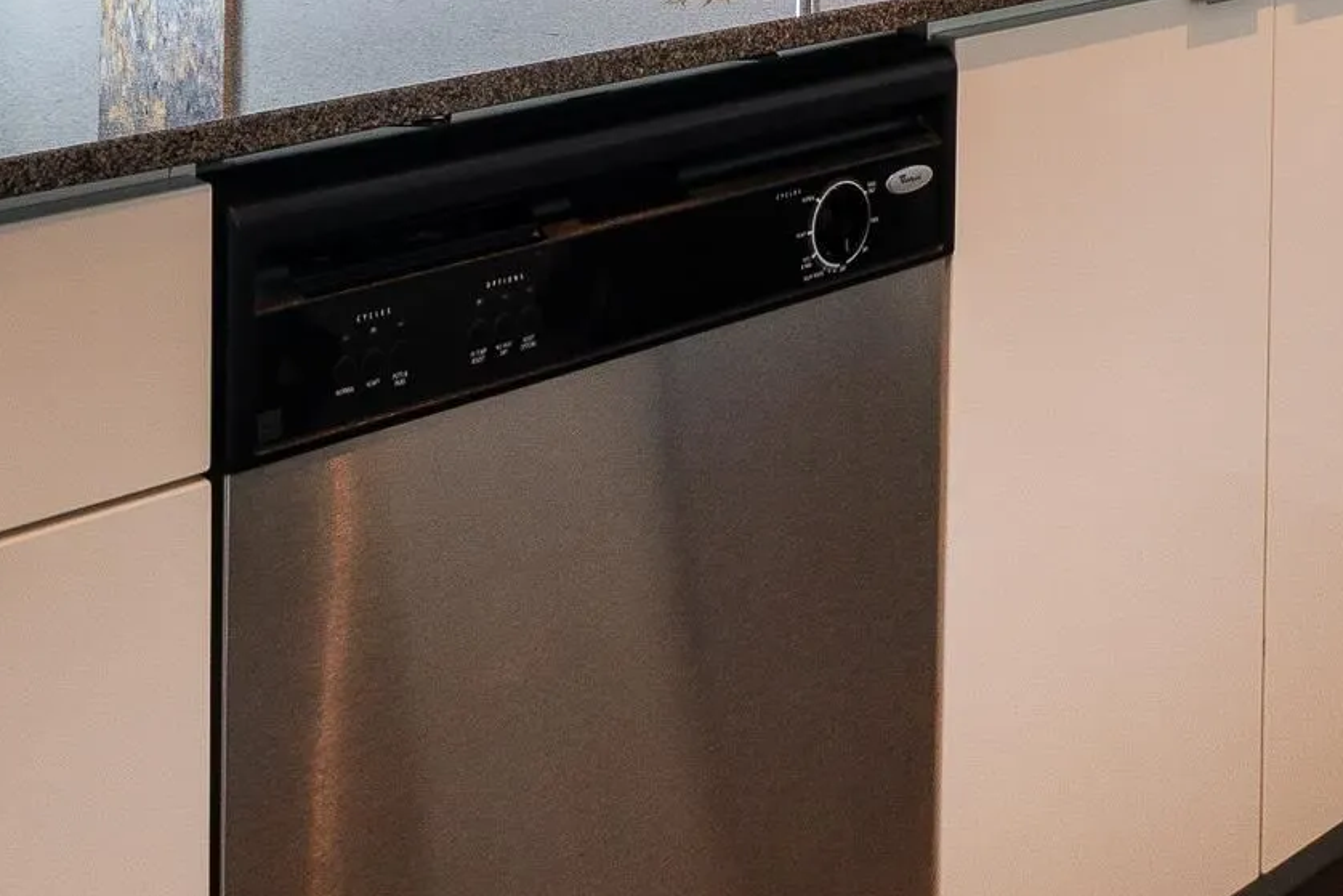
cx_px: 481
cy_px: -476
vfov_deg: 20.7
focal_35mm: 55
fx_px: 2052
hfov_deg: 36.0
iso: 200
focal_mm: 10
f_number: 8
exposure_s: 1/4
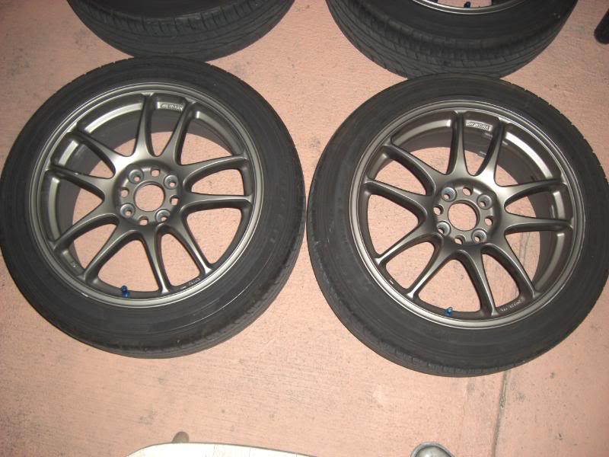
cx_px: 304
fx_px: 669
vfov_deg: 37.7
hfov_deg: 49.0
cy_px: 228
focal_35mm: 38
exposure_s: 1/60
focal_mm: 7.9
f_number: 2.8
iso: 200
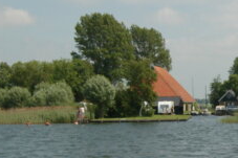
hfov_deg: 18.8
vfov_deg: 12.9
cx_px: 236
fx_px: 700
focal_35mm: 106
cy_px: 81
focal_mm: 28
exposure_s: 1/4000
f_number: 5
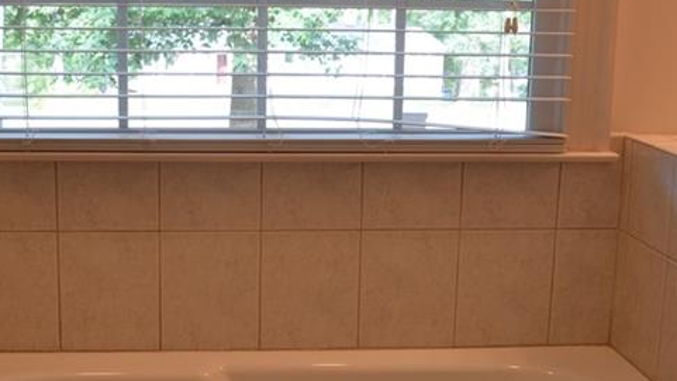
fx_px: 1077
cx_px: 234
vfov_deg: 20.1
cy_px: 210
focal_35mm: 60
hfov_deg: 34.6
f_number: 4
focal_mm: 18
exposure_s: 1/80
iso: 400
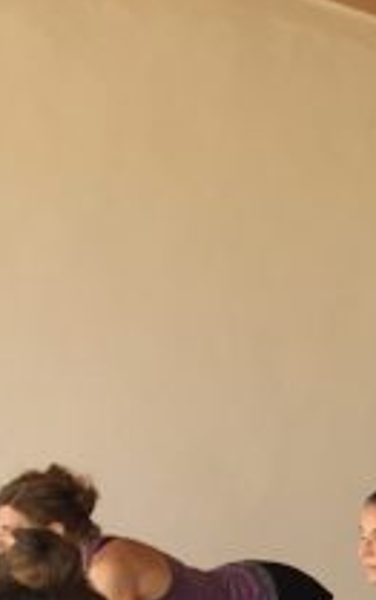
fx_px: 2405
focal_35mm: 147
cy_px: 678
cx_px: 990
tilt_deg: -4.4
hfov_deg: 8.1
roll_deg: -0.7
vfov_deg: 13.9
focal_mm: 4.15
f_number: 2.2
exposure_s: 1/156
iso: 25
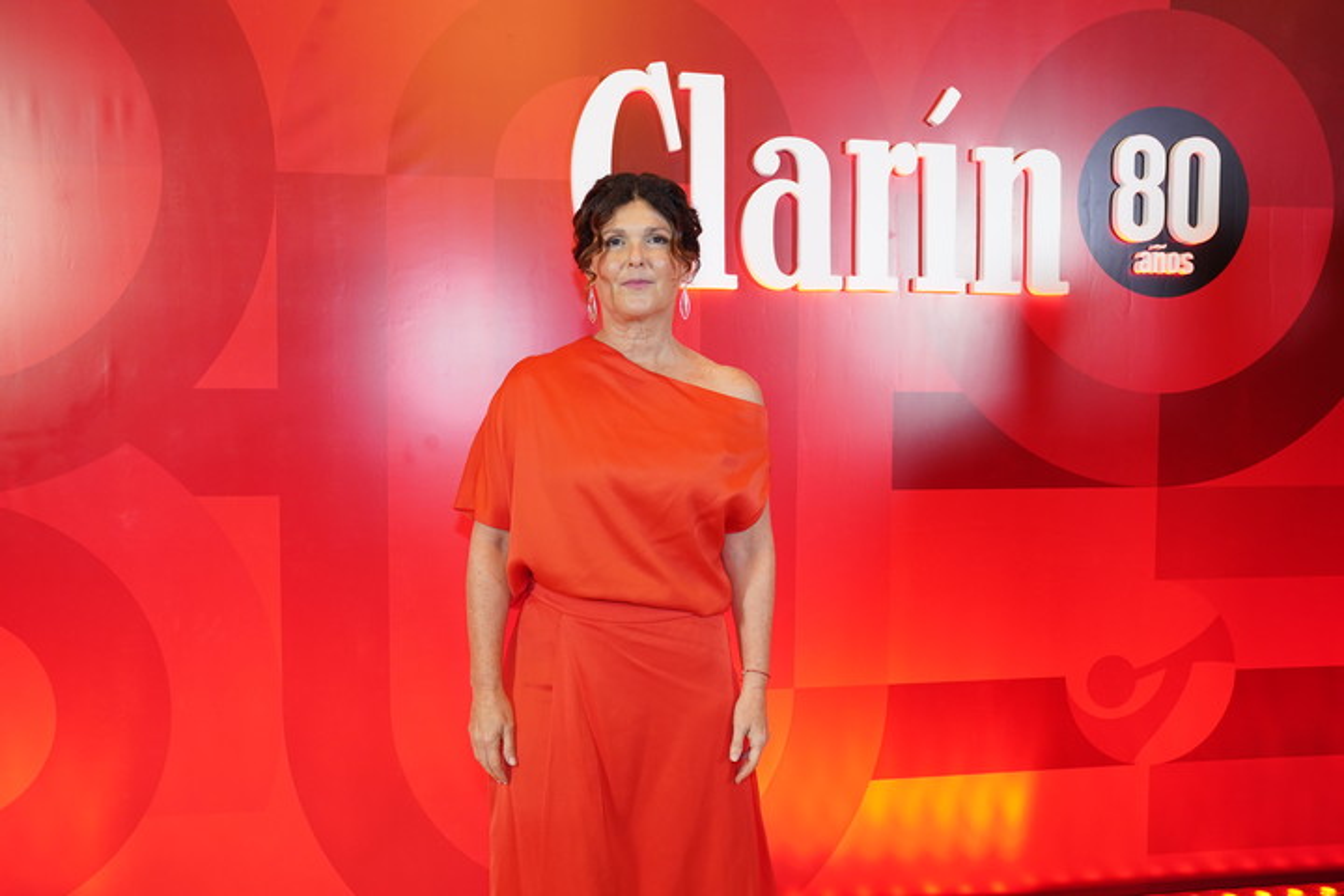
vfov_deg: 42.3
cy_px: 448
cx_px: 672
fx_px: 1157
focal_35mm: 31
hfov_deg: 60.3
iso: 2500
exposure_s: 1/125
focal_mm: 31
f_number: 4.5
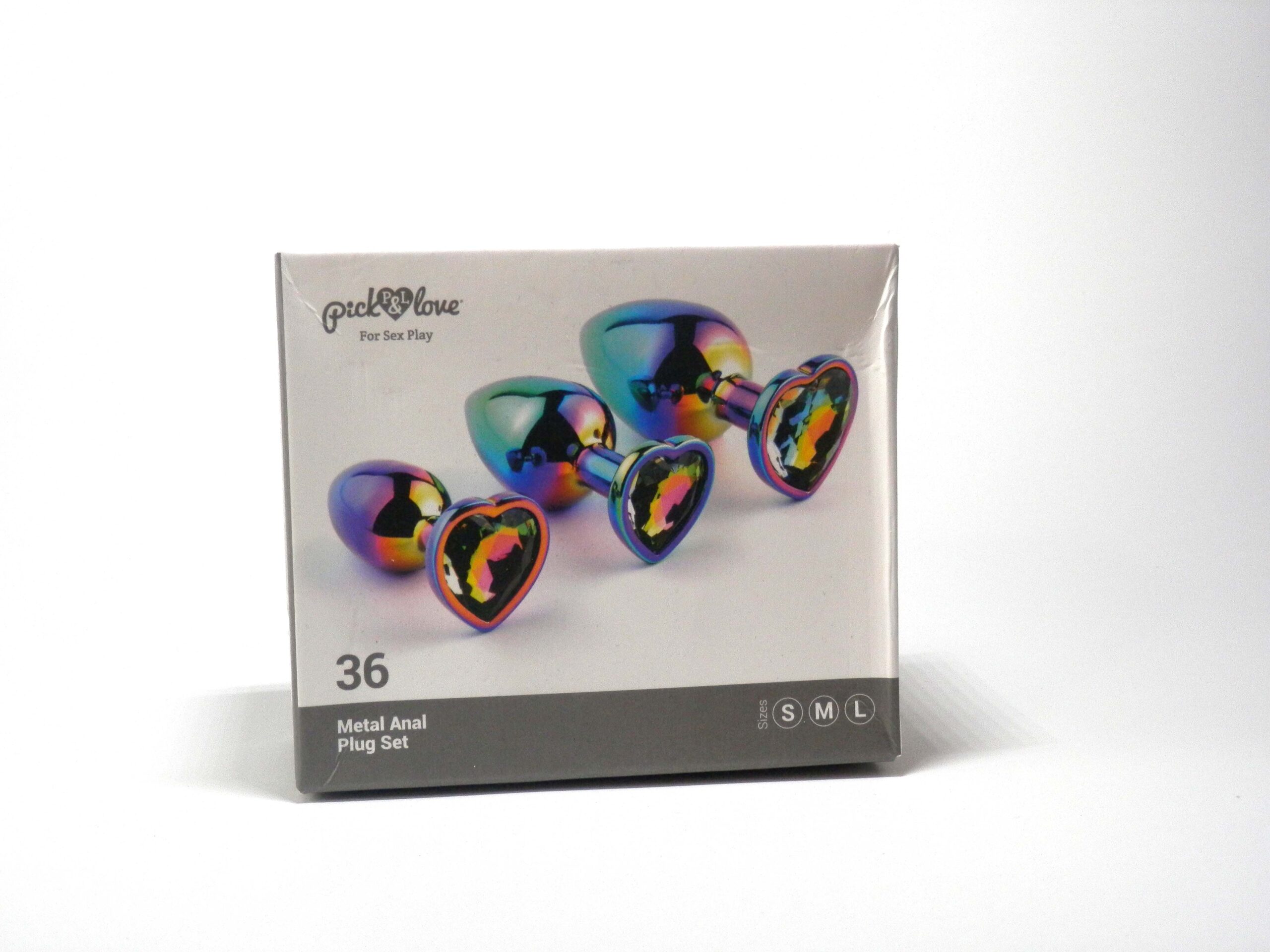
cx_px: 635
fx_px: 1798
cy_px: 476
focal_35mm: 49
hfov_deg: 38.9
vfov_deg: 29.7
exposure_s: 1/80
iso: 160
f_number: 4
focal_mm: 8.9
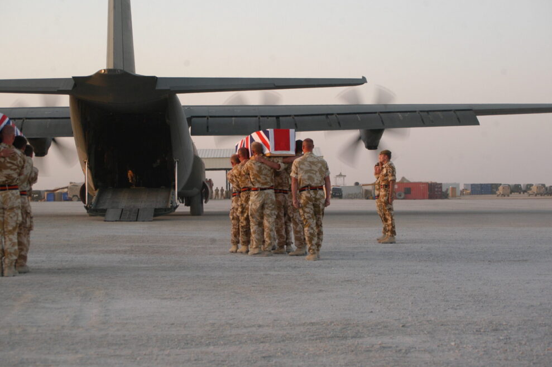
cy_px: 163
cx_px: 272
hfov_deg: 22.4
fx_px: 1394
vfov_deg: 15.0
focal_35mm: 91
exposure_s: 1/125
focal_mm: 50
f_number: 6.3
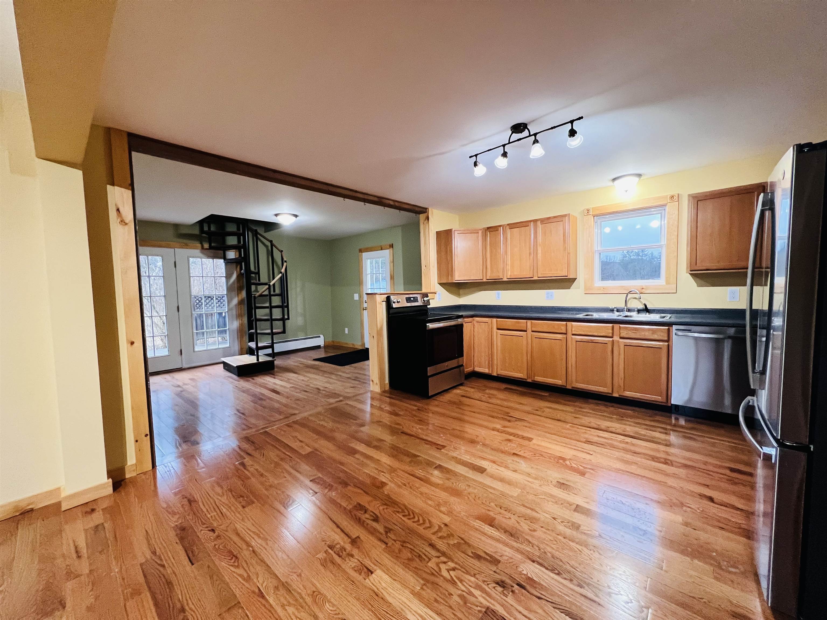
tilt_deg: -4.4
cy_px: 310
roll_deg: +0.8
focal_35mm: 13
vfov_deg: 89.9
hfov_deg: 106.2
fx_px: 311
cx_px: 414
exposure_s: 1/60
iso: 400
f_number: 1.8
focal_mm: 1.57
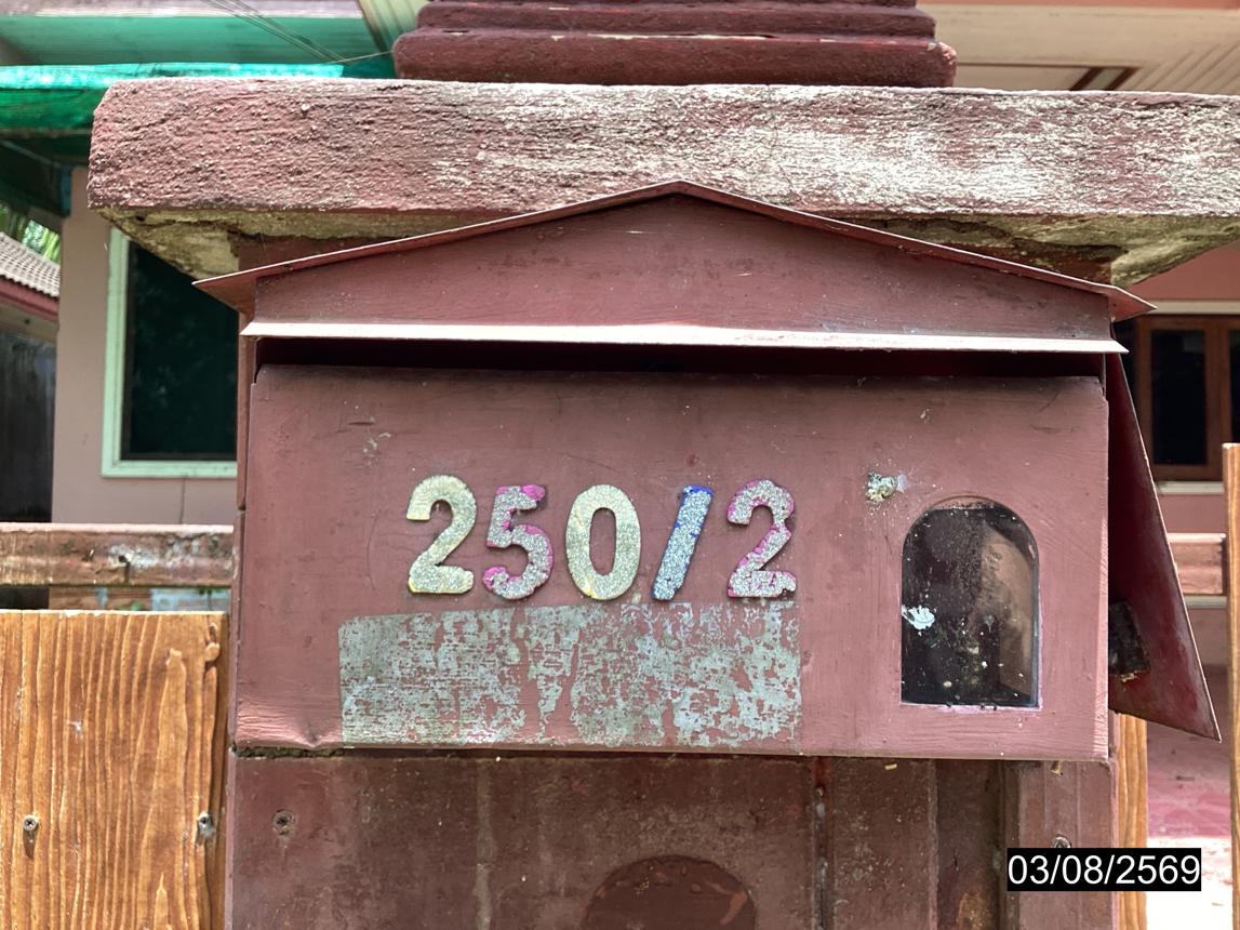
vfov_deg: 45.4
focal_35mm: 31
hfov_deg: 58.4
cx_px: 620
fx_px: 1110
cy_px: 465
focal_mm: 3.3
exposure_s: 1/244
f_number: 2.4
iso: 25
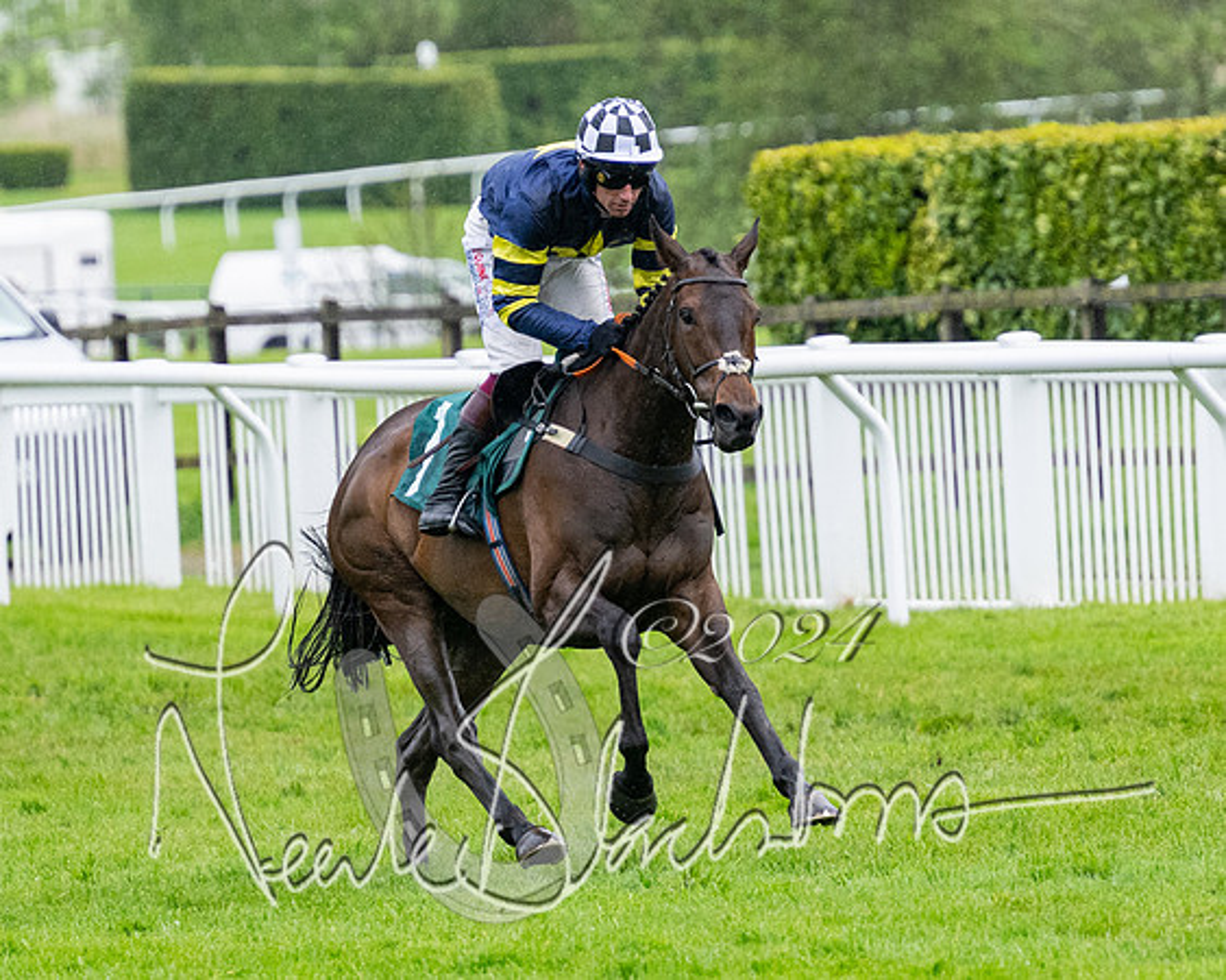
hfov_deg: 3.4
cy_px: 636
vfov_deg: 2.7
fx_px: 20609
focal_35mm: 568
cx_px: 685
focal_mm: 210
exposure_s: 1/1250
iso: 1000
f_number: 4
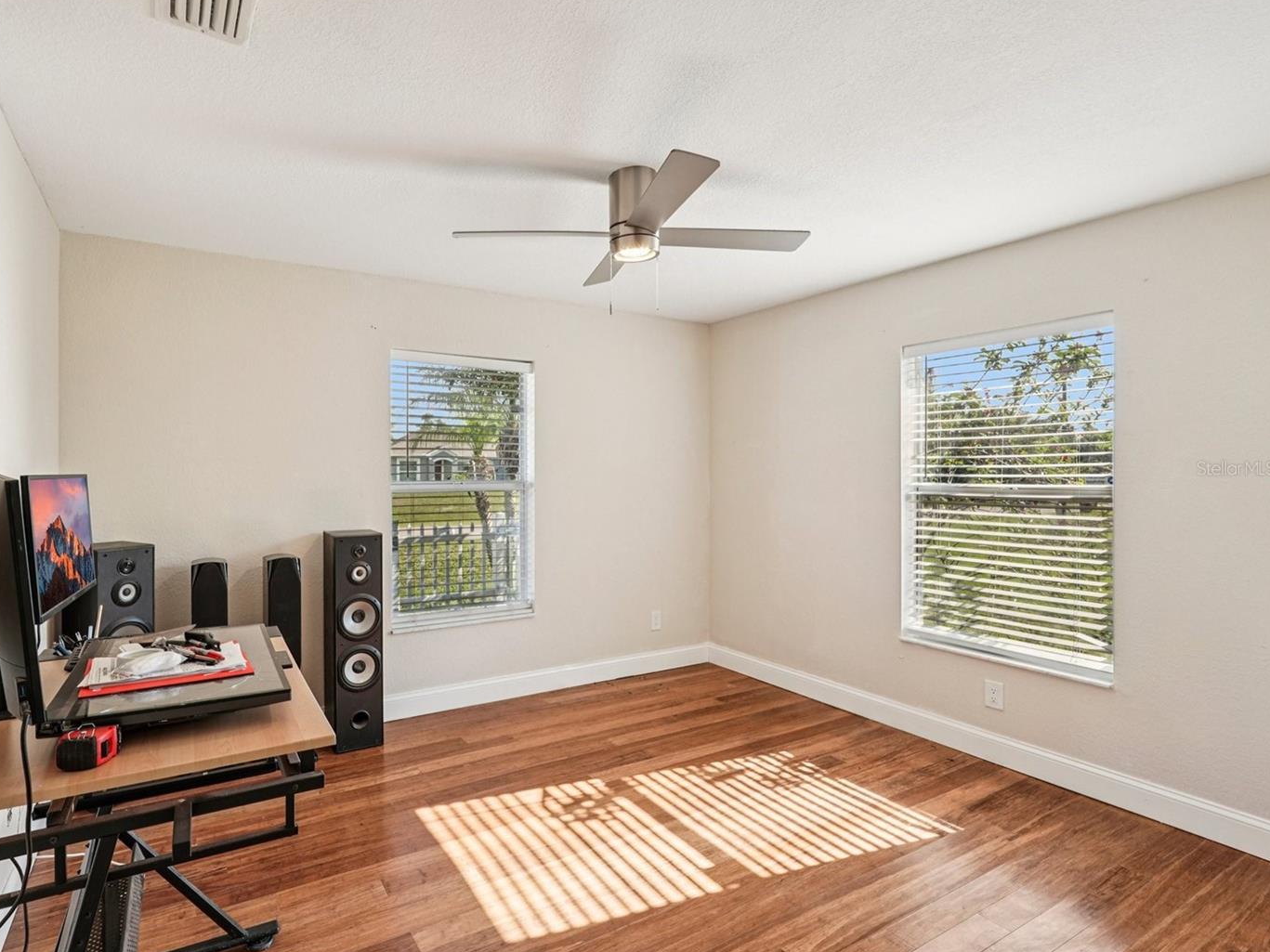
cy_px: 468
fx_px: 660
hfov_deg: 87.1
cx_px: 536
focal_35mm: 18
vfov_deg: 71.6
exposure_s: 1/80
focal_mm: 16
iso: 400
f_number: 8
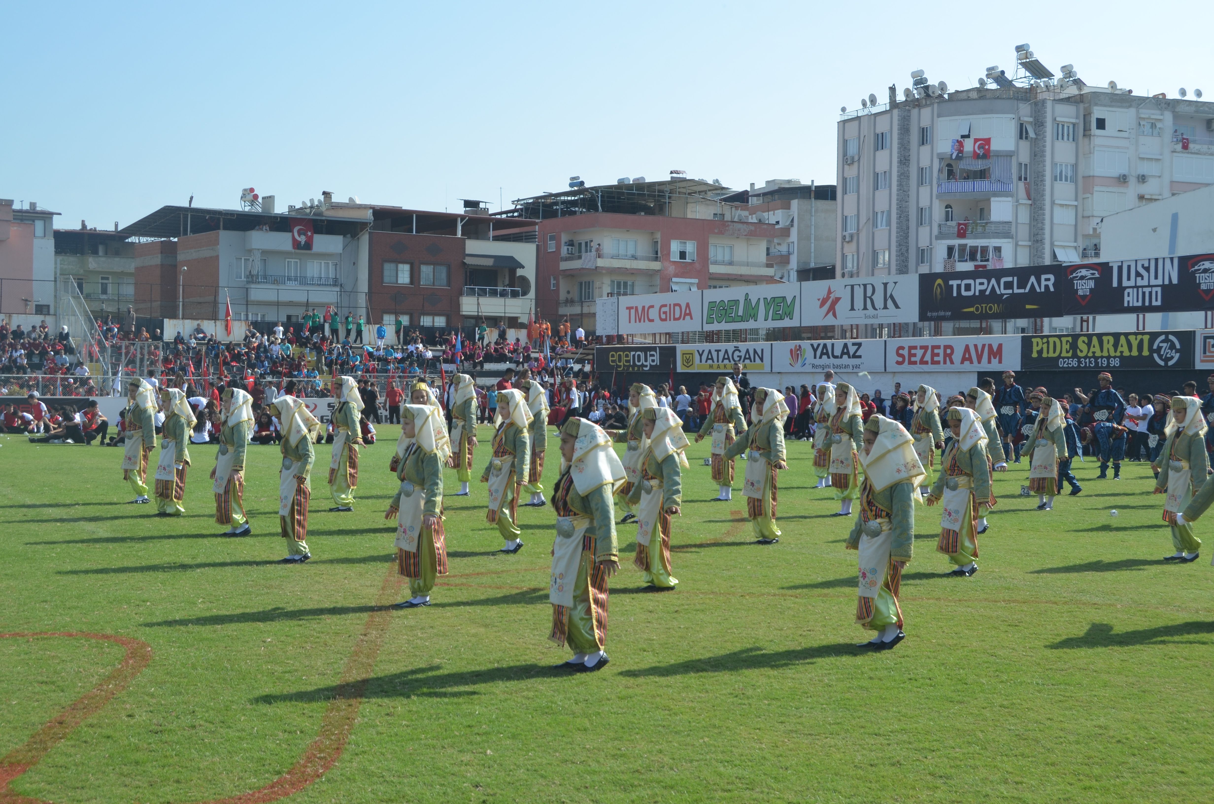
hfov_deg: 39.0
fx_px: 1716
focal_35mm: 51
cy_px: 402
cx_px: 607
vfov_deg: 26.4
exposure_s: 1/250
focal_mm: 34
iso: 140
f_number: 8
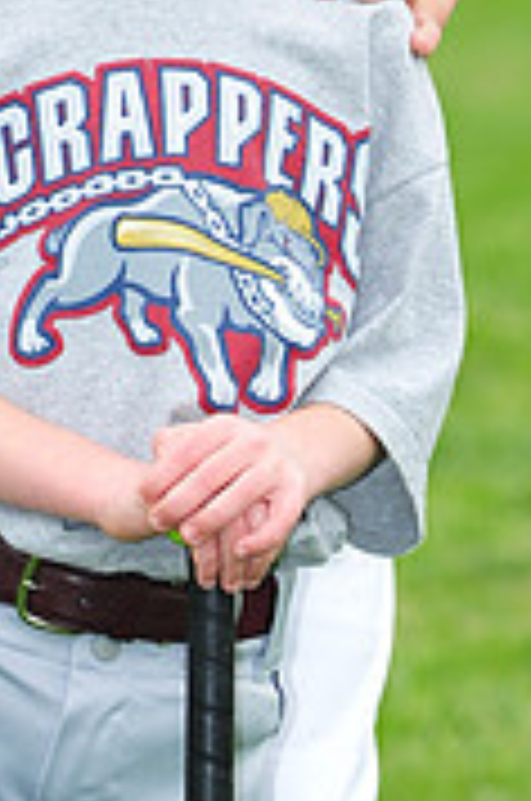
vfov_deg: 4.1
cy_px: -324
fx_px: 11238
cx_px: -72
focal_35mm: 506
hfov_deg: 2.7
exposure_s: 1/250
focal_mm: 155
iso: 400
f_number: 7.1
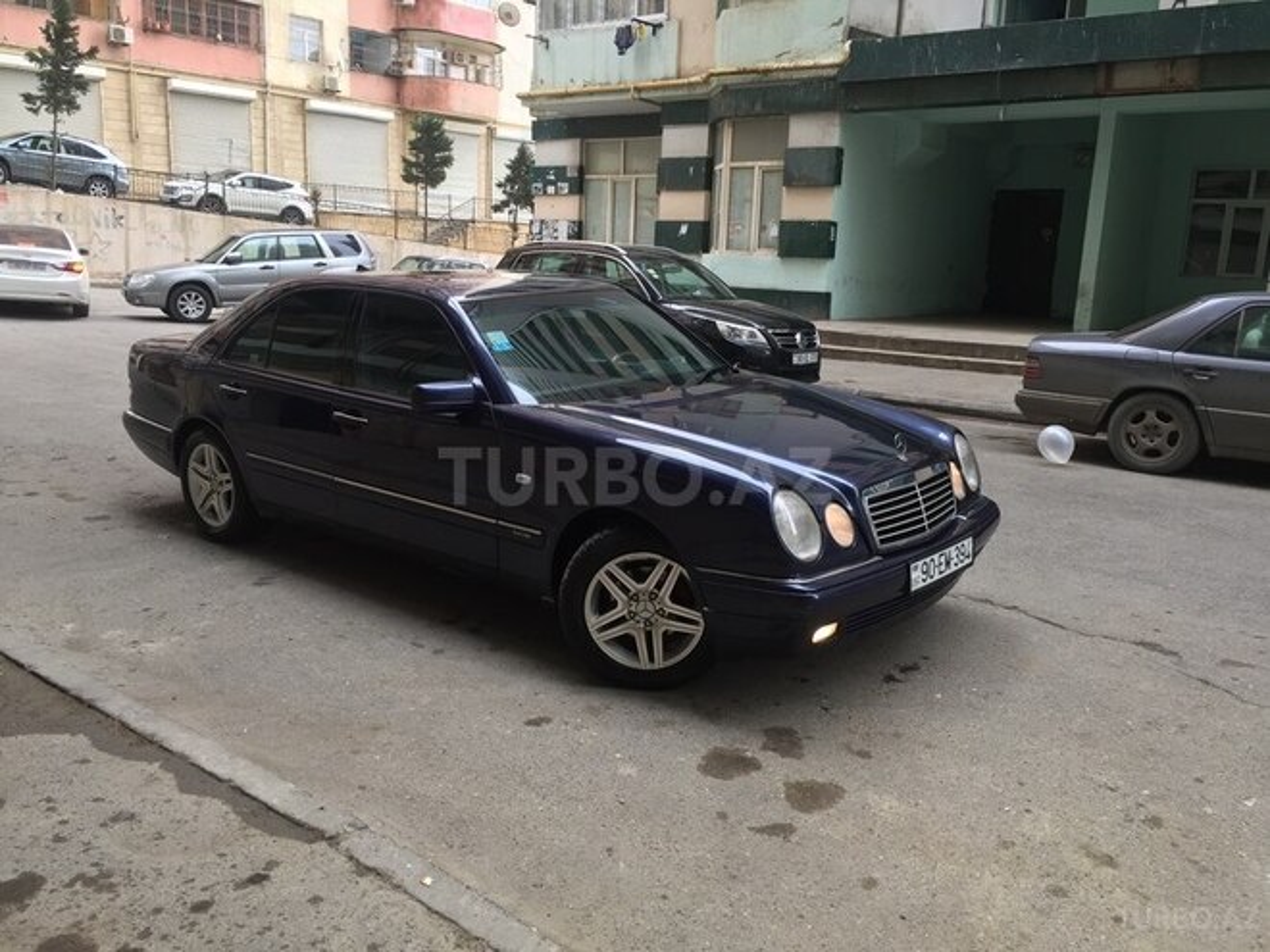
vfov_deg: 48.2
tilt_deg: -10.9
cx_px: 635
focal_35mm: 29
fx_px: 1064
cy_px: 476
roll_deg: -1.9
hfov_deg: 61.7
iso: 40
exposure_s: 1/100
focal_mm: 4.15
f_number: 2.2
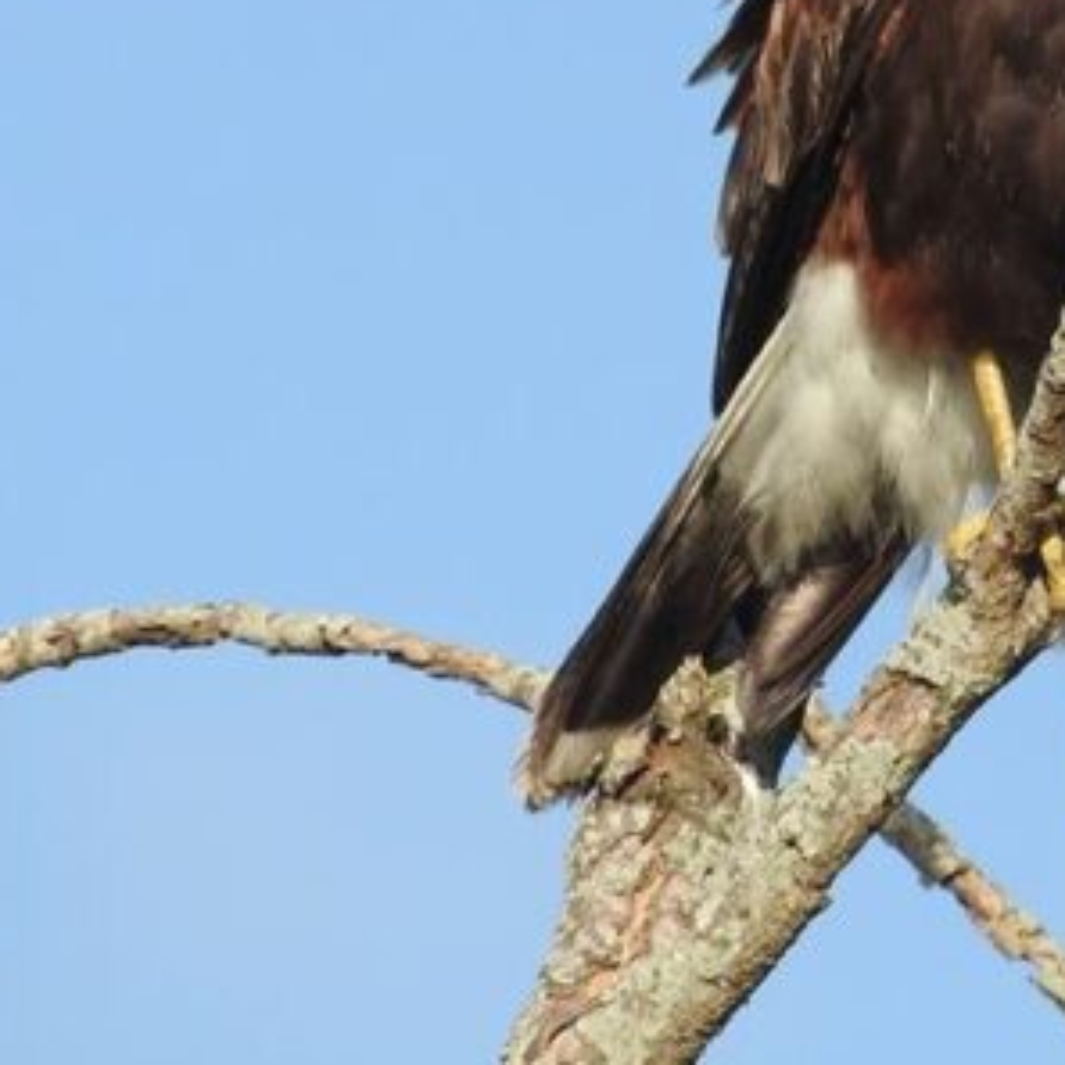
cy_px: 126
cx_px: 993
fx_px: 84966
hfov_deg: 0.7
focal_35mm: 2441
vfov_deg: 0.7
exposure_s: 1/500
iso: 100
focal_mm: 143.3
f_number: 5.6
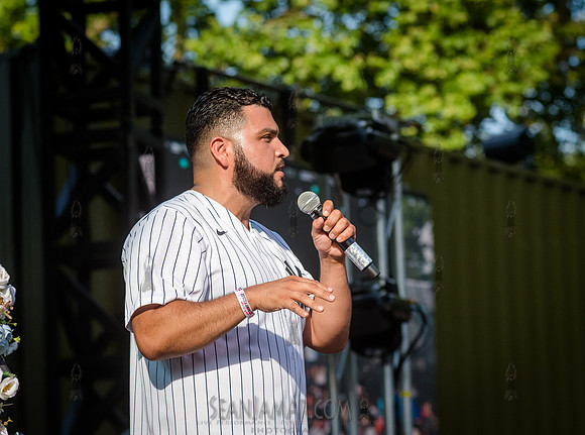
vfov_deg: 8.2
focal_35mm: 180
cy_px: 177
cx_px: 249
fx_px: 3024
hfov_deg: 11.0
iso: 500
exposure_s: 1/1600
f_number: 4.5
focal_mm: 112
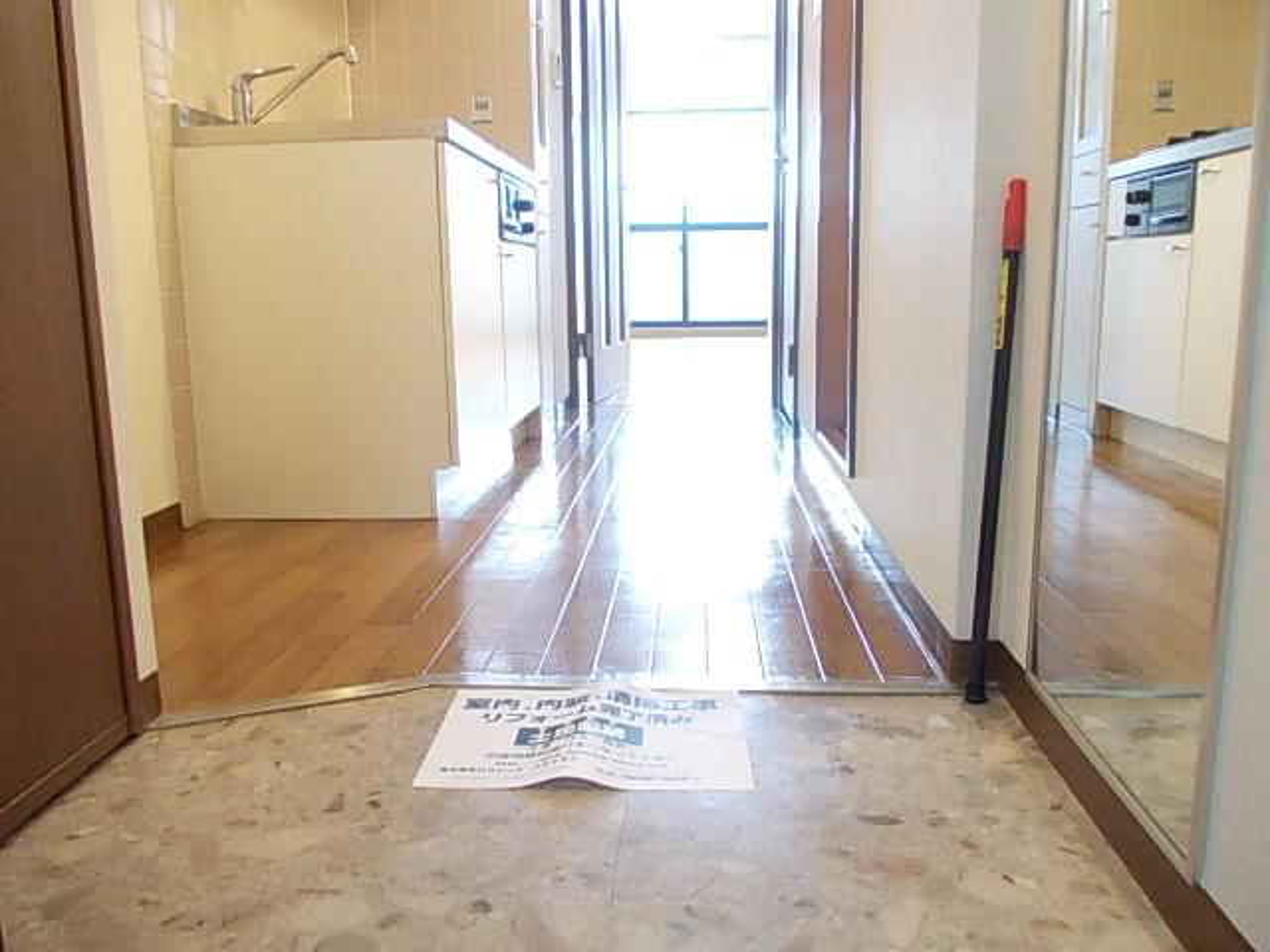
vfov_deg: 49.7
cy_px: 476
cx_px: 635
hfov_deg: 63.4
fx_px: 1027
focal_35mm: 28
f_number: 2.7
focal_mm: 4
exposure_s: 1/13
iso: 200
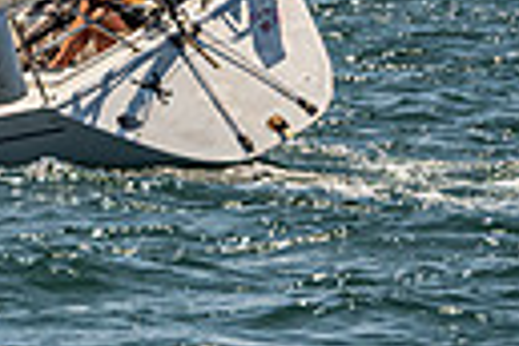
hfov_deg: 1.8
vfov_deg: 1.2
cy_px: -375
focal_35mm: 1166
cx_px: -217
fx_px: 16809
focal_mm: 190
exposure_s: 1/2500
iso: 500
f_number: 8
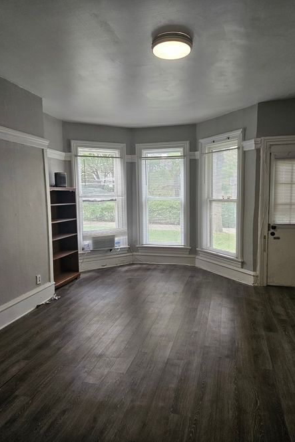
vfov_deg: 73.8
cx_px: 154
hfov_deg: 53.1
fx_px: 295
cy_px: 221
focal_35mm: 24
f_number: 1.8
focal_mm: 5.4
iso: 200
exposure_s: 1/180
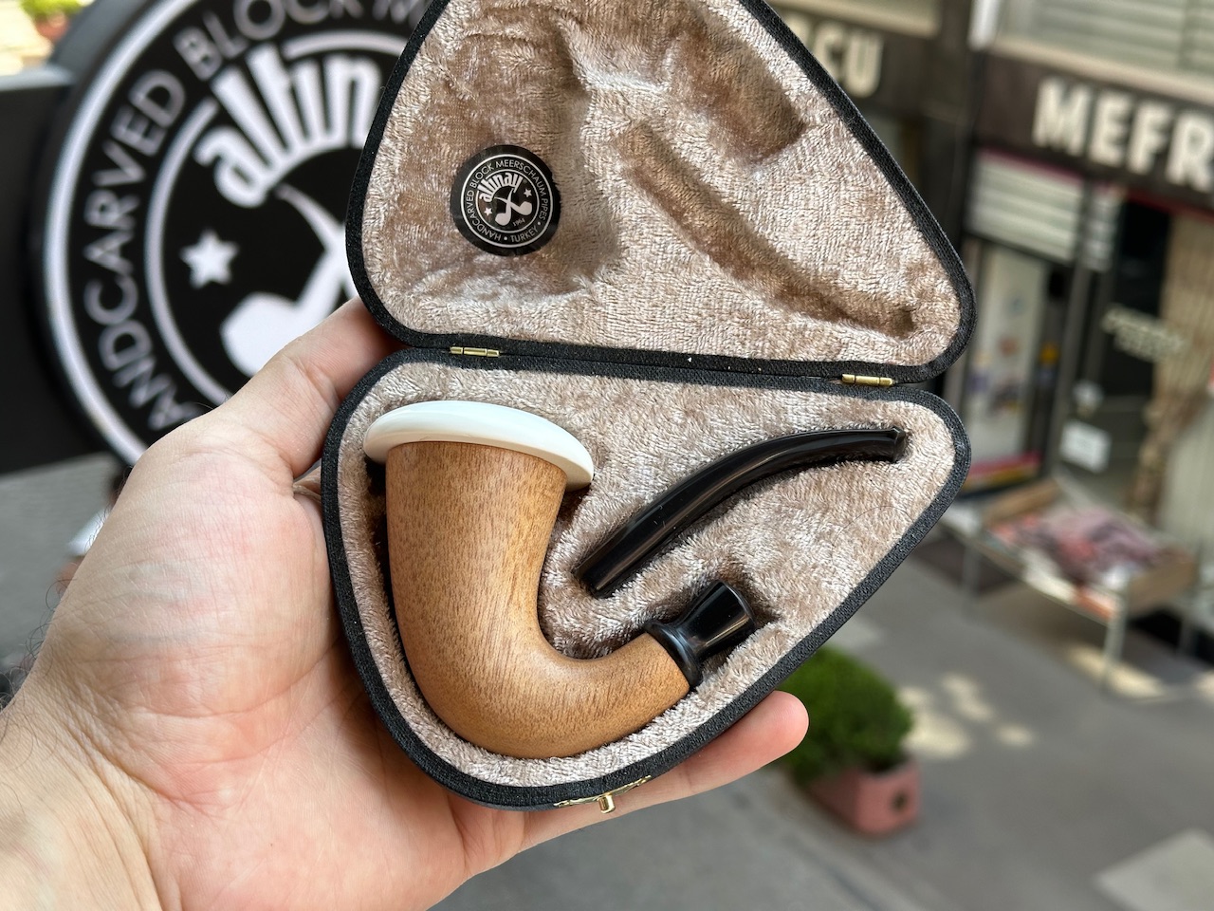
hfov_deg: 39.7
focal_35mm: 48
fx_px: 1683
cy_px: 456
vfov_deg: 30.3
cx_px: 607
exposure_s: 1/454
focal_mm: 6.86
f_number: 1.78
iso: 64
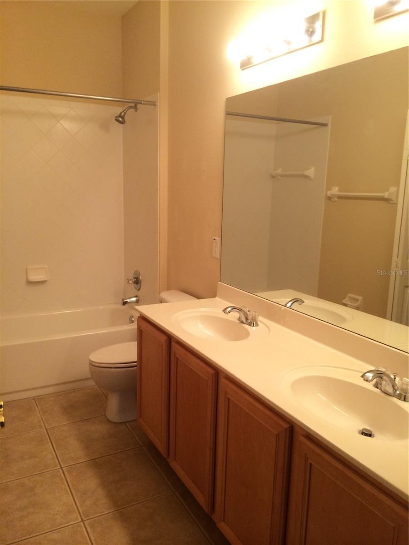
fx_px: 473
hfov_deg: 46.8
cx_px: 204
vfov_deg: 60.0
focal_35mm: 30
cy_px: 272
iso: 100
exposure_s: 1/30
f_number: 2.2
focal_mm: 4.12
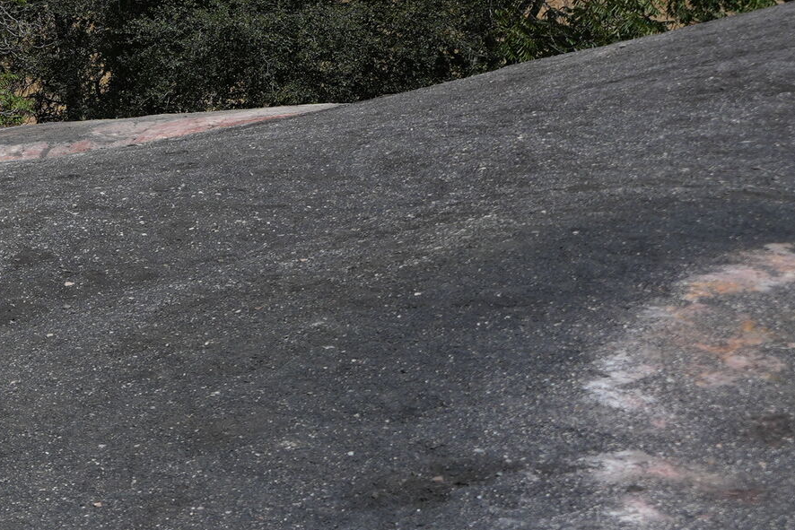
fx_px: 1723
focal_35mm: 78
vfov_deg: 17.4
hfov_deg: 16.0
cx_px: -1000
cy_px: 113
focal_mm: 16
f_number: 2.8
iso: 100
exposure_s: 1/3200
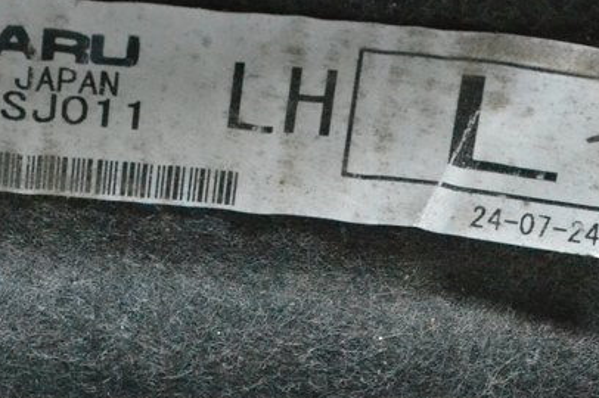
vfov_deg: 6.6
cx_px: 223
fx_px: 3462
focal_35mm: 208
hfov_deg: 9.9
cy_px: 157
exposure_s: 1/160
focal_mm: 55
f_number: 9
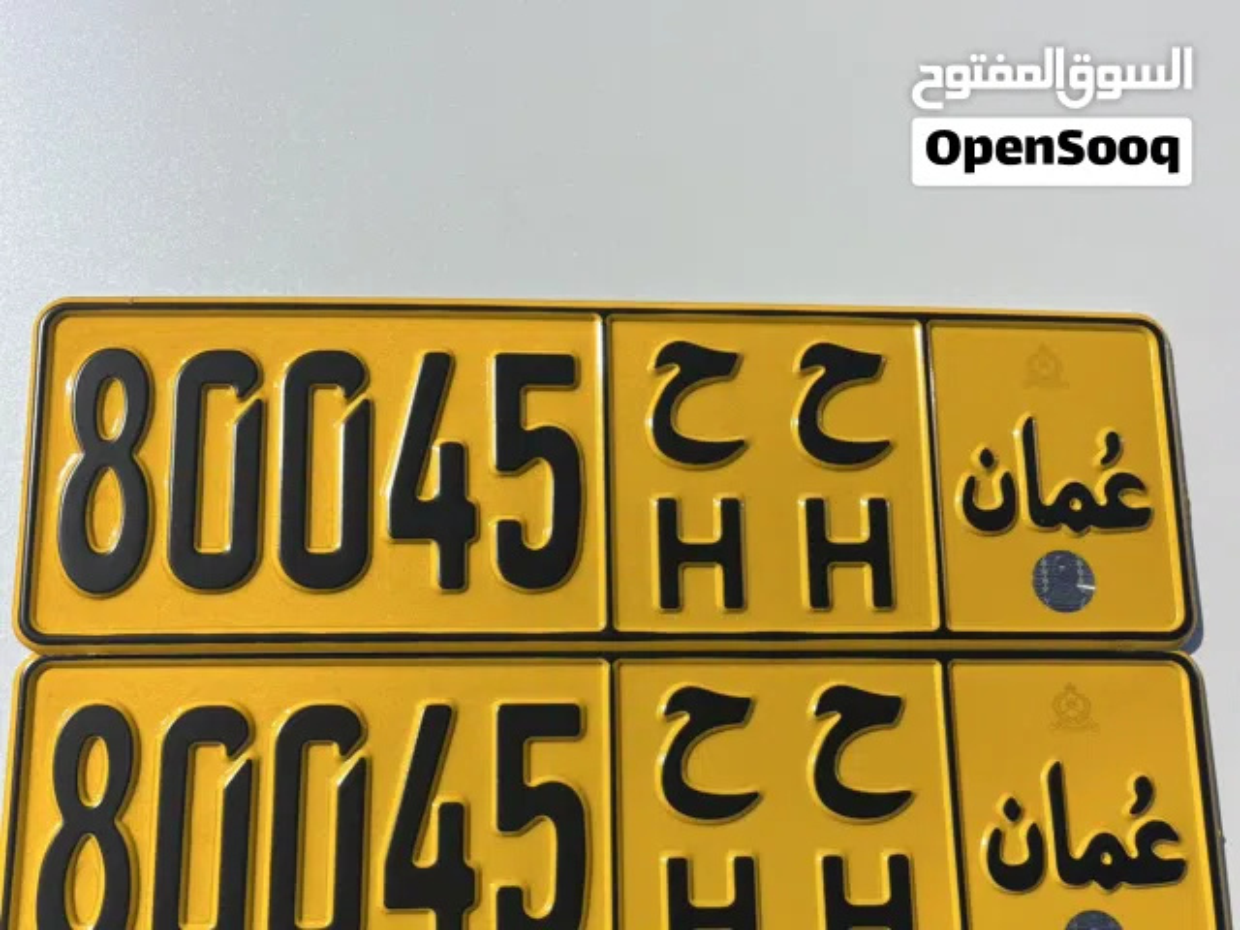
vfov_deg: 53.1
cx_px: 620
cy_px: 465
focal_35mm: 26
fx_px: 931
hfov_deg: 67.3
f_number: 1.5
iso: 50
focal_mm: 5.7
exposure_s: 1/9434
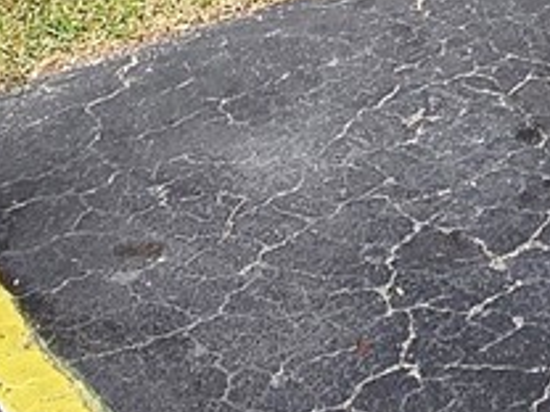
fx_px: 1589
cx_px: 690
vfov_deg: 10.4
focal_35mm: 100
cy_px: -835
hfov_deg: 18.4
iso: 50
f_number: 2.2
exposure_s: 1/2000
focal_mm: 2.2
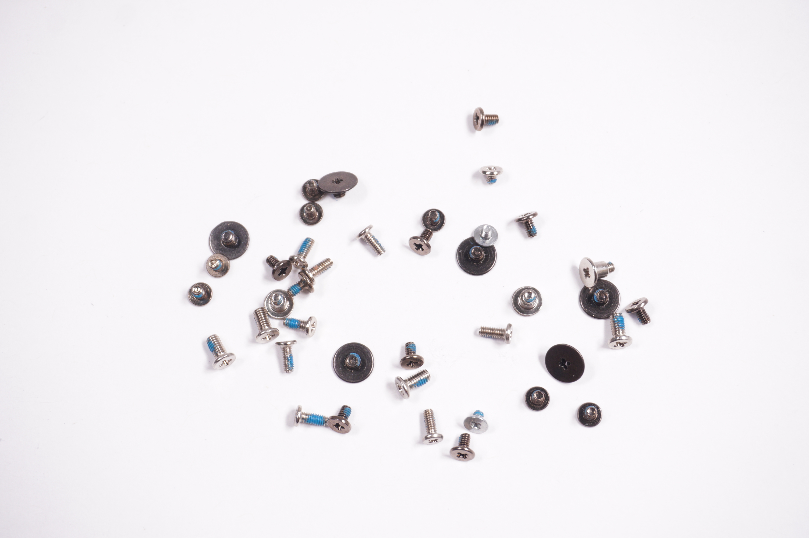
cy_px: 269
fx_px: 1212
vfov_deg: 25.0
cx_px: 404
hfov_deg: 36.9
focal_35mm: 54
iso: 400
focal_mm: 36
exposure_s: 1/160
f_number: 5.6
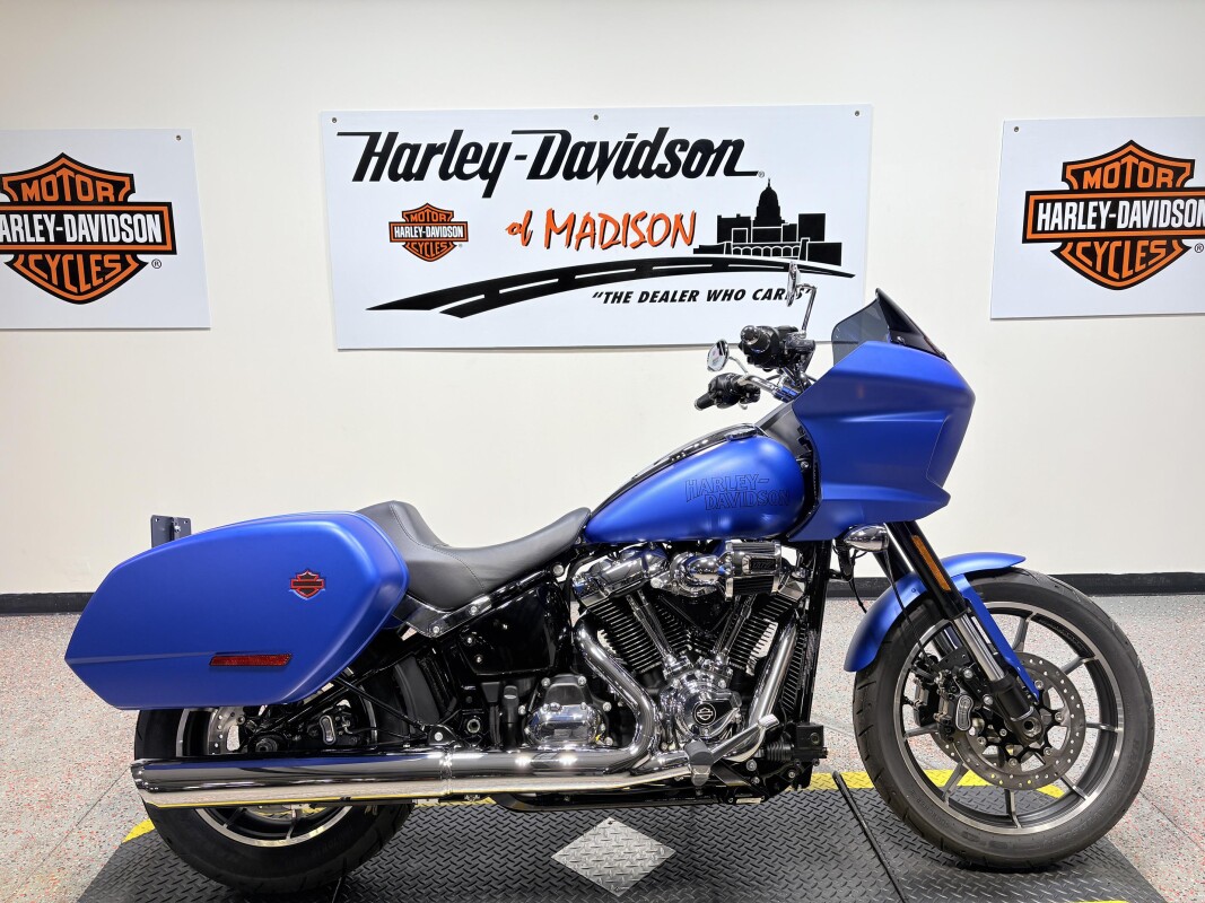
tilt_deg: -10.7
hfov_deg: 67.3
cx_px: 602
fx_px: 905
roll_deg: +1.0
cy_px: 452
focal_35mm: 26
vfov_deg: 53.1
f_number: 1.6
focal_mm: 5.96
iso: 32
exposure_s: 1/120
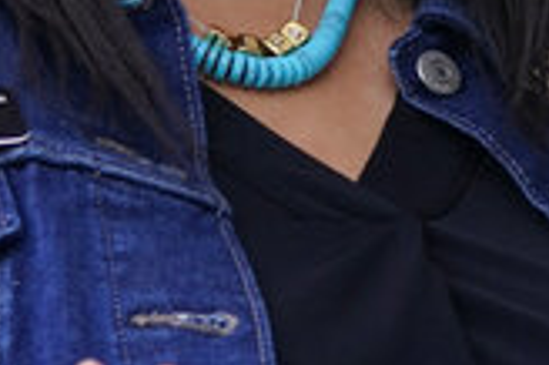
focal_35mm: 988
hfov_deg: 2.1
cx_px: 475
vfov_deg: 1.4
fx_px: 15052
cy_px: 12
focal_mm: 158
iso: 320
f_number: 5
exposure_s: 1/160
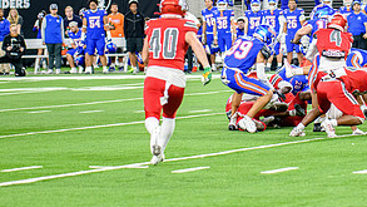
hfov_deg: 8.3
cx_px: 283
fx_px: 2521
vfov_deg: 4.7
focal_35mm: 259
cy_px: 36
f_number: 2.8
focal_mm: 125
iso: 1250
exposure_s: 1/400
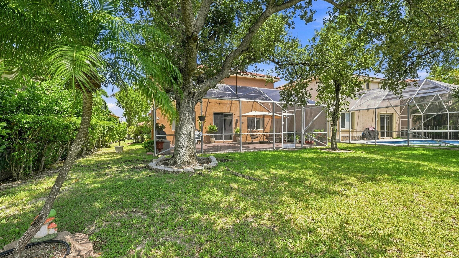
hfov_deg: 103.0
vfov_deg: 70.5
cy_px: 131
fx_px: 183
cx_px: 235
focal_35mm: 15
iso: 100
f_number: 9
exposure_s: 1/320
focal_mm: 14
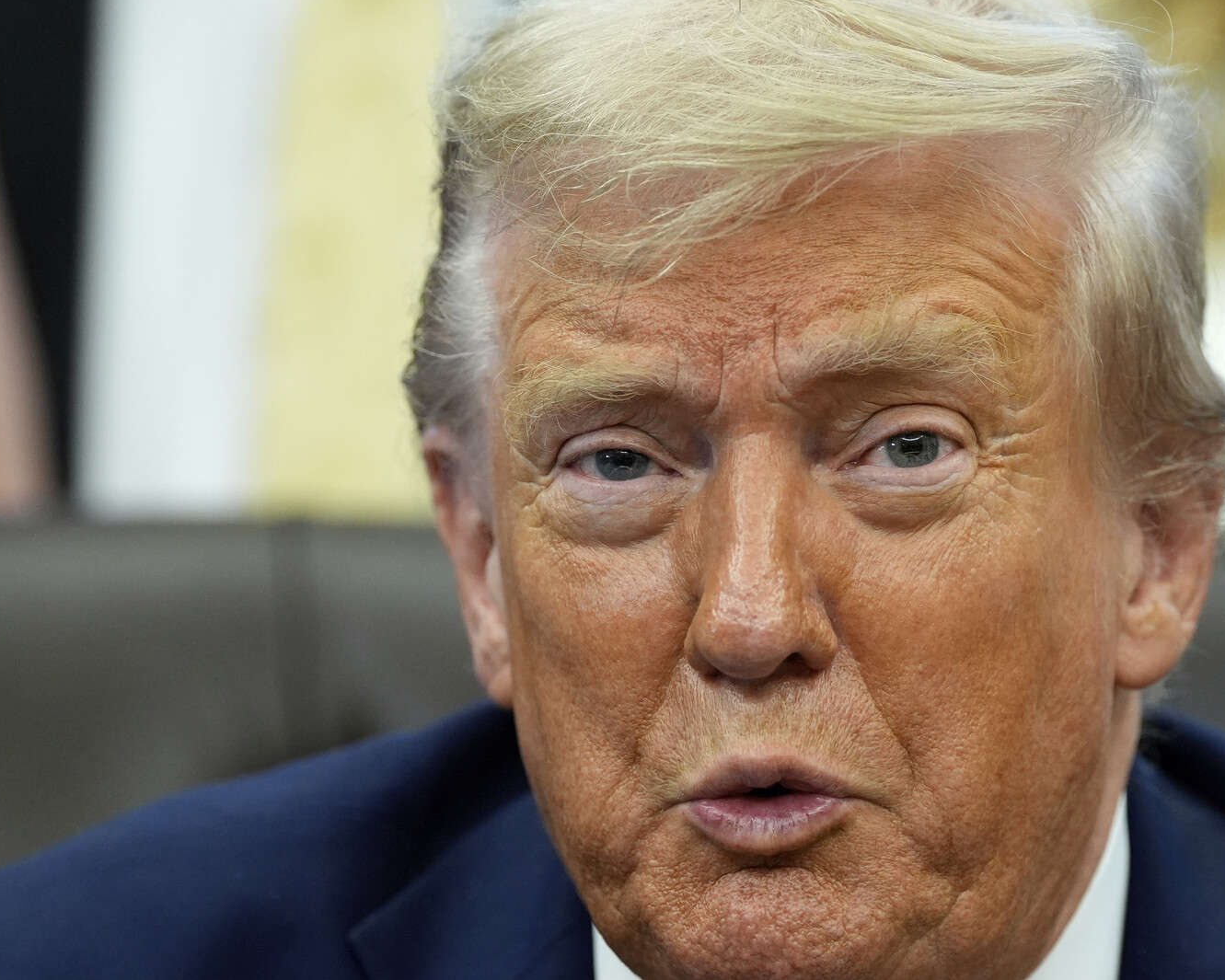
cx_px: 669
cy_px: 489
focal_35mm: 289
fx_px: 10479
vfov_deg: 5.4
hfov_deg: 6.7
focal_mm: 171
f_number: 3.5
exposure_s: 1/250
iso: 2500
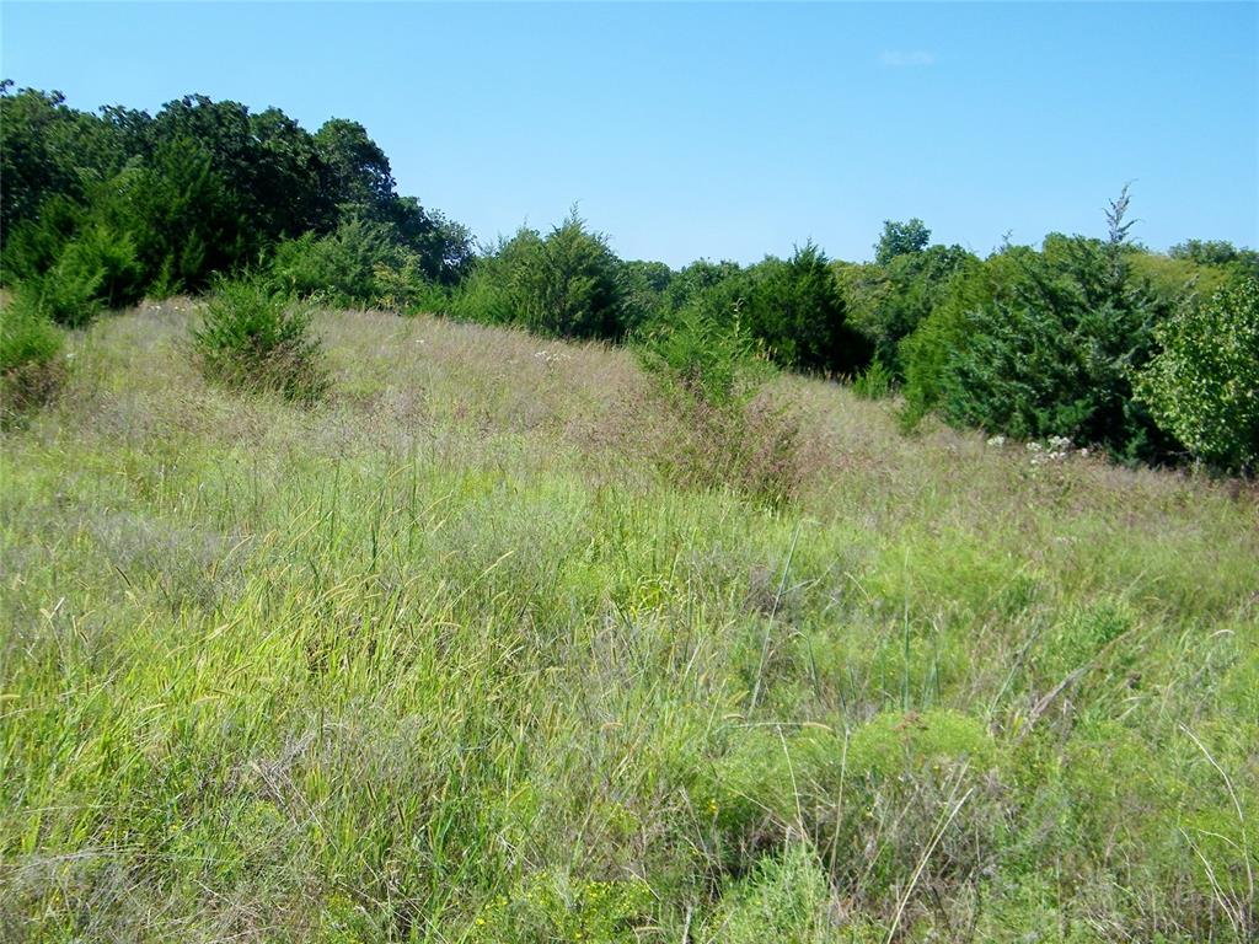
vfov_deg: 30.9
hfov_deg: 40.4
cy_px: 472
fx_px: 1709
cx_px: 630
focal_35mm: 47
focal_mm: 8.3
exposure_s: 1/200
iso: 80
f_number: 7.8
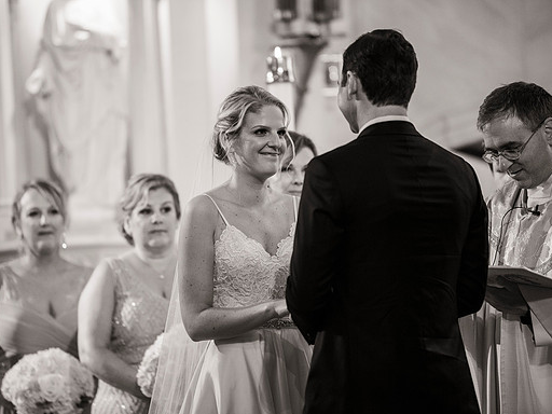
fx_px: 3476
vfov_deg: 6.8
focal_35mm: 218
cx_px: 248
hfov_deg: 9.1
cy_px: 208
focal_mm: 200
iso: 2000
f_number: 2.8
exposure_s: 1/160
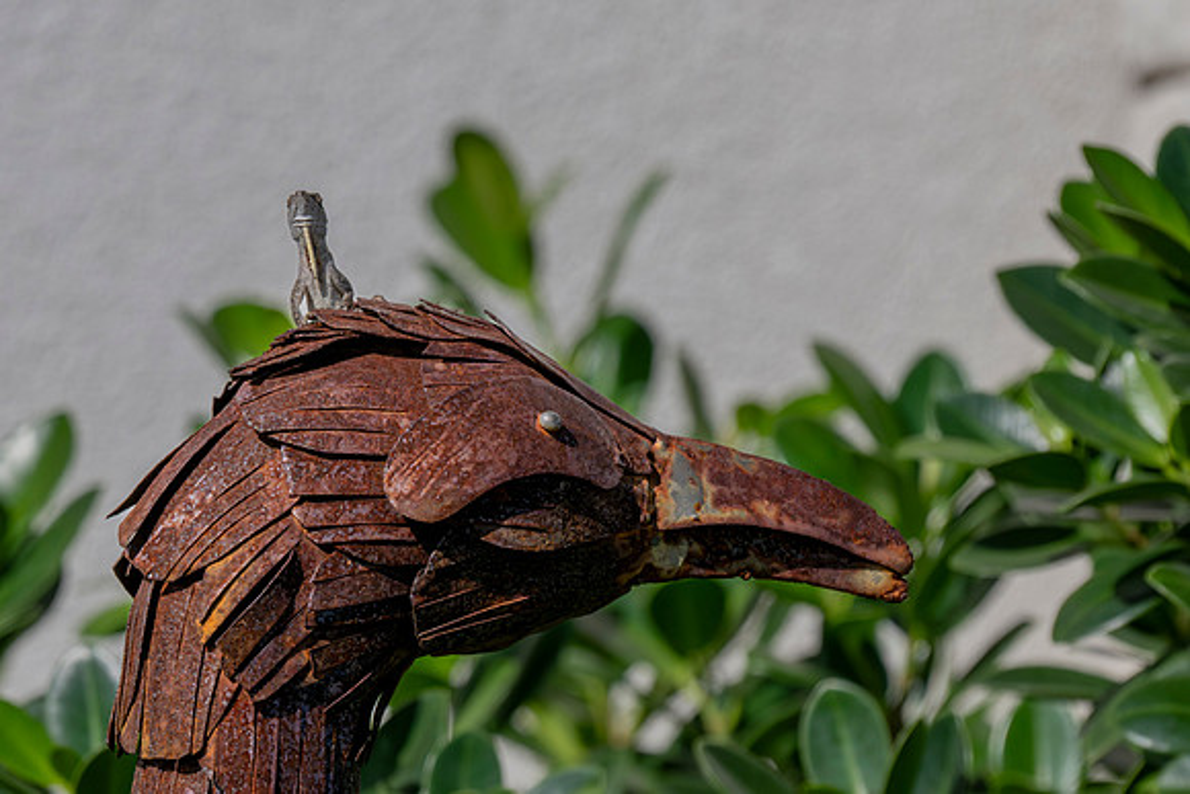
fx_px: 34035
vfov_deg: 1.3
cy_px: 306
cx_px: 216
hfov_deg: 2.0
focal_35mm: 1029
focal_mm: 600
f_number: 9
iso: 320
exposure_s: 1/2500
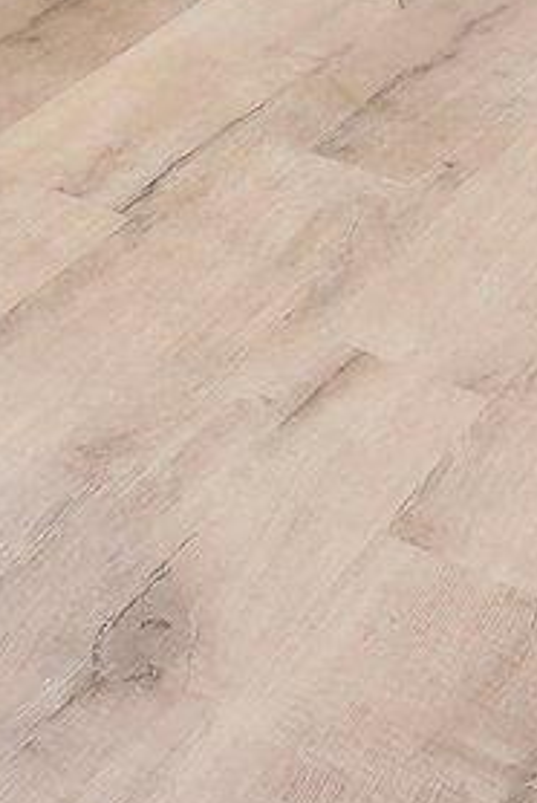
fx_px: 2299
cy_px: -1070
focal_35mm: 103
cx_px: -722
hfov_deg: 11.3
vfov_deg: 14.2
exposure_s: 1/13
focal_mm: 14
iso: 500
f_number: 8
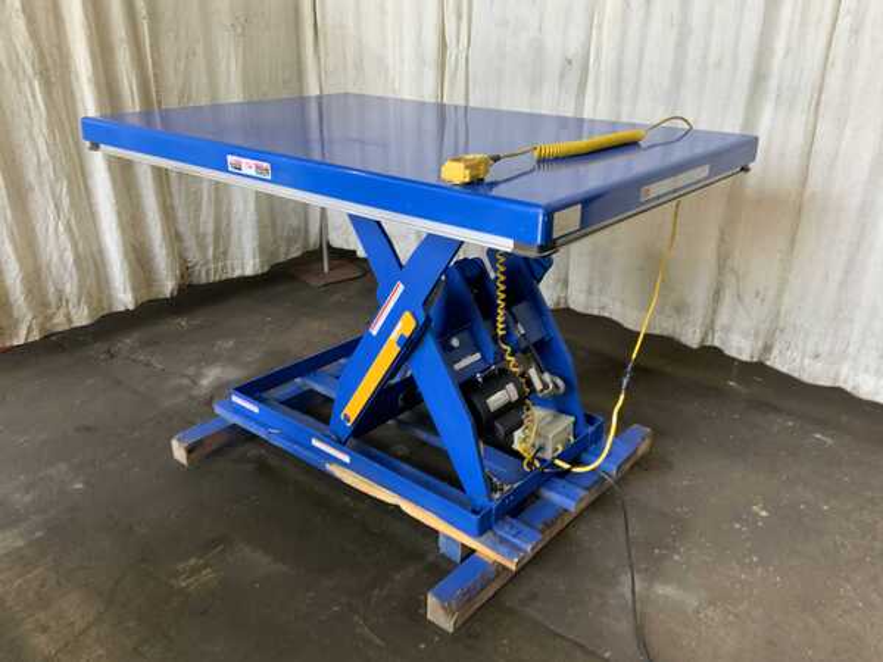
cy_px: 331
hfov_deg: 61.7
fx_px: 740
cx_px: 442
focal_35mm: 29
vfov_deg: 48.2
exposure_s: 1/60
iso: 40
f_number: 1.8
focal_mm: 3
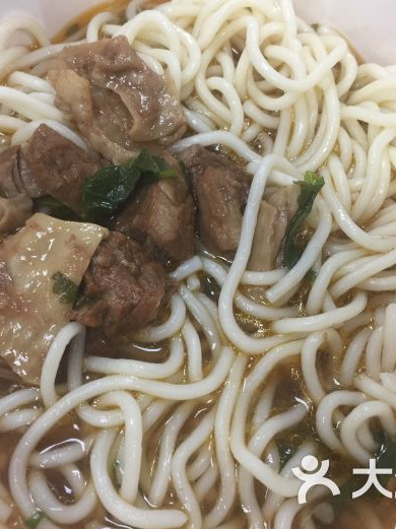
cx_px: 191
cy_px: 266
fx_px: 596
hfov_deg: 36.8
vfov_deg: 47.9
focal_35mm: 39
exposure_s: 1/17
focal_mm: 4.15
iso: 80
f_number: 2.2
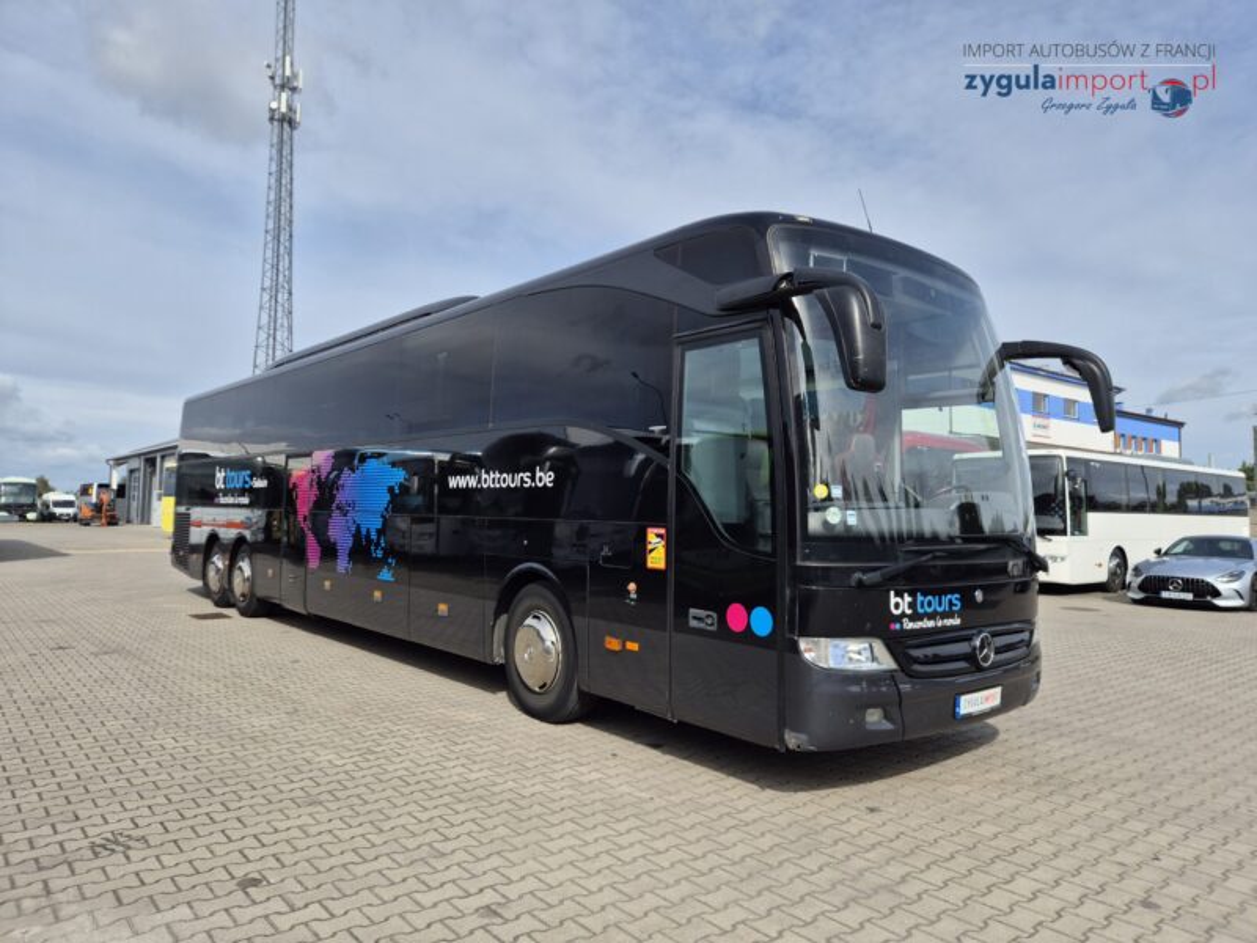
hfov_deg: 73.9
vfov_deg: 58.9
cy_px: 472
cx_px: 628
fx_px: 835
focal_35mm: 23
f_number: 1.8
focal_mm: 5.4
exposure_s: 1/2500
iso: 25
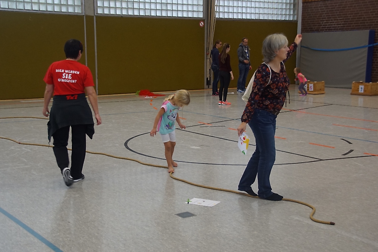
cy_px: 126
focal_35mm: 52
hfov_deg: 37.9
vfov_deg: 25.8
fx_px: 551
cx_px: 189
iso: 800
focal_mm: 35
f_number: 4.5
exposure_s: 1/60
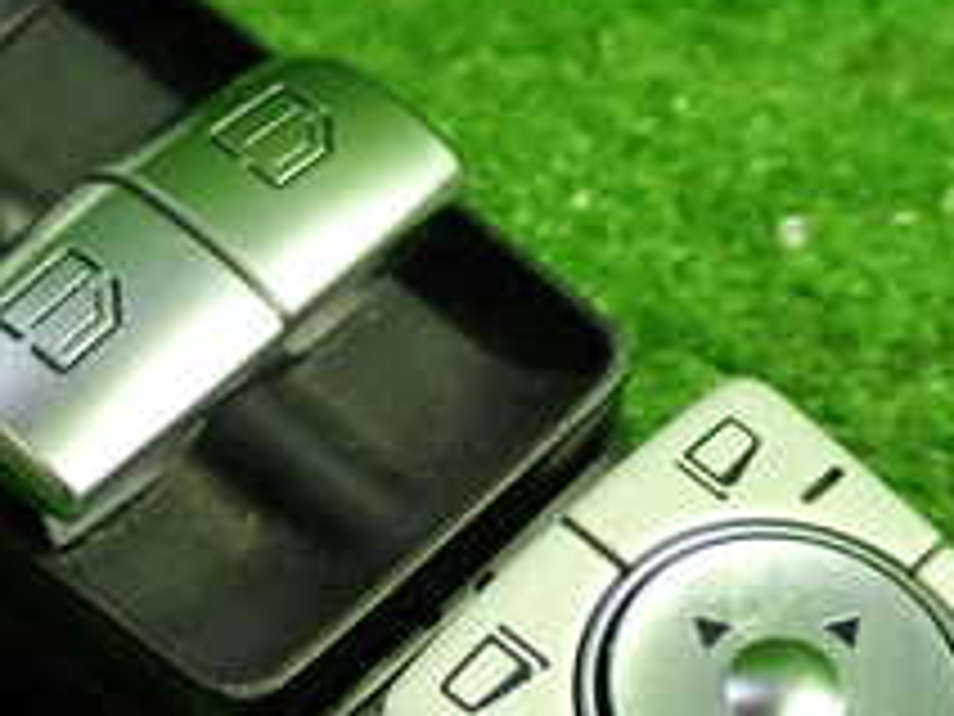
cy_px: 554
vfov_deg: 14.4
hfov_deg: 19.3
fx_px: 2811
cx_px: 410
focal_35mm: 102
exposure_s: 1/40
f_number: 2.5
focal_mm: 6.37
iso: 400
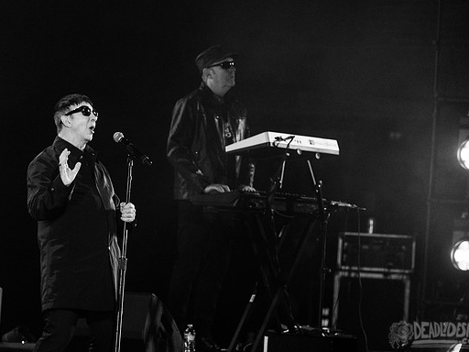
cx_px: 208
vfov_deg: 4.9
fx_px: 4132
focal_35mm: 305
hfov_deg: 6.5
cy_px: 159
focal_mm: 250
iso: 4000
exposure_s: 1/160
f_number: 5.3
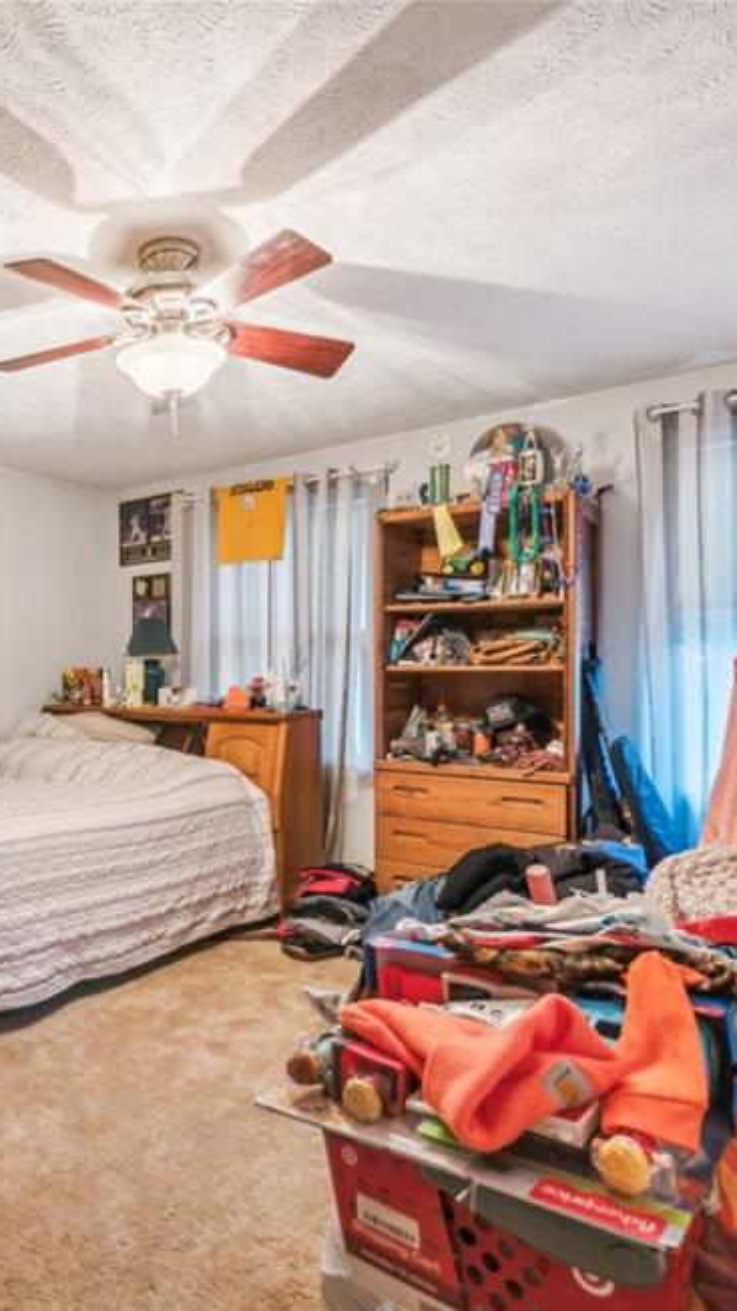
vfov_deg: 78.7
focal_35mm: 23
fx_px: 800
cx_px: 116
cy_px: 684
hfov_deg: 46.1
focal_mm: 14
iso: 50
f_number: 11
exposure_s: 1/1.67
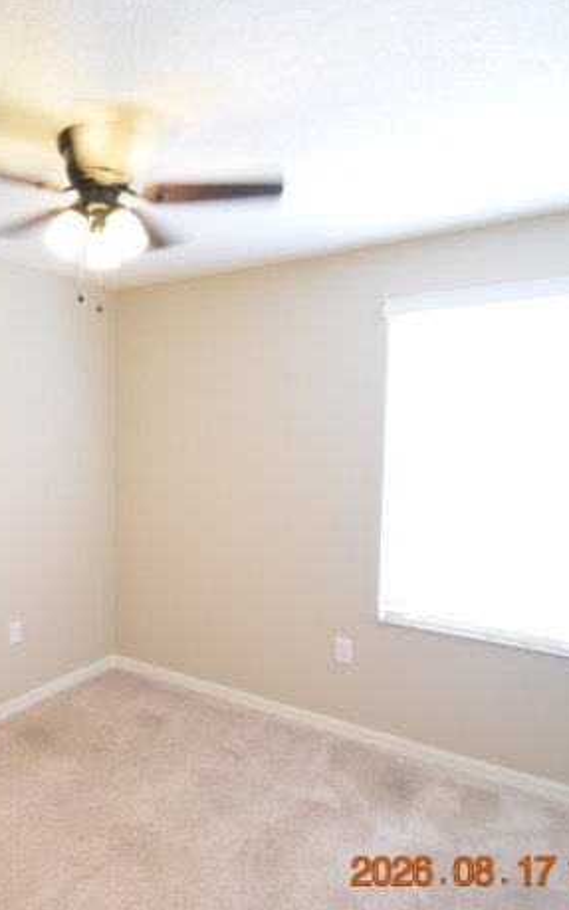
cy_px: 468
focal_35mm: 24
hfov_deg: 47.4
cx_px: 89
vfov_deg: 74.8
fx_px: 595
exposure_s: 1/60
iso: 1400
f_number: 3.5
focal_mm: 10
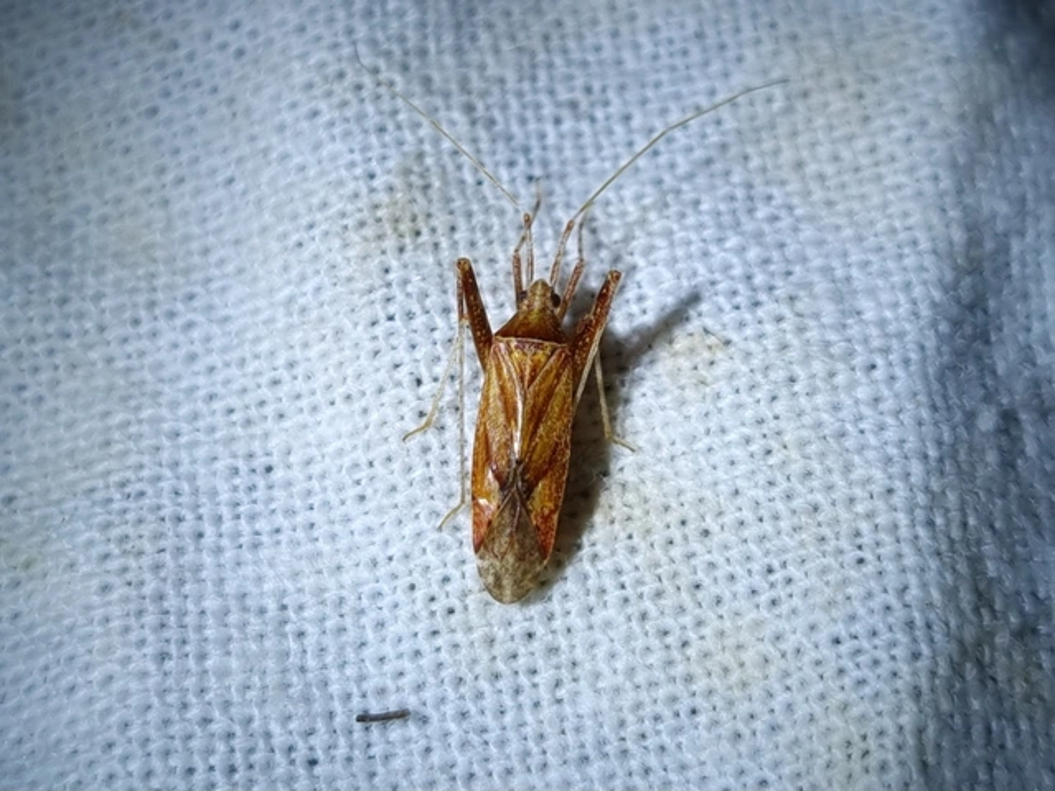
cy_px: 396
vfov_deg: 53.1
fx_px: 792
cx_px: 528
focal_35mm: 26
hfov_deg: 67.3
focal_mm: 5.4
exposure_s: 1/3333
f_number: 1.8
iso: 50
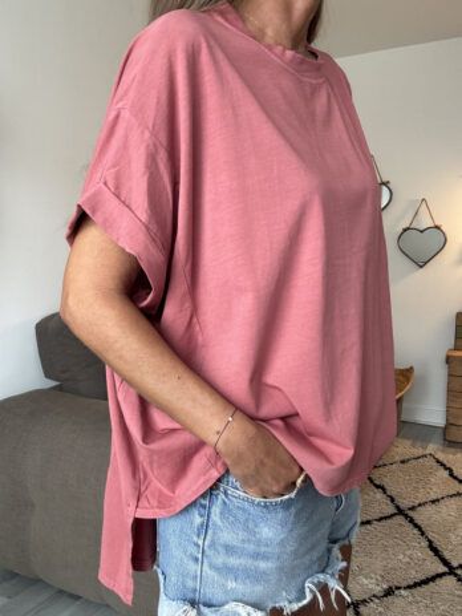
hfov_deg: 46.8
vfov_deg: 60.0
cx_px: 231
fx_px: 534
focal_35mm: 30
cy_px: 308
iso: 125
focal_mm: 2.69
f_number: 1.9
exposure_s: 1/60
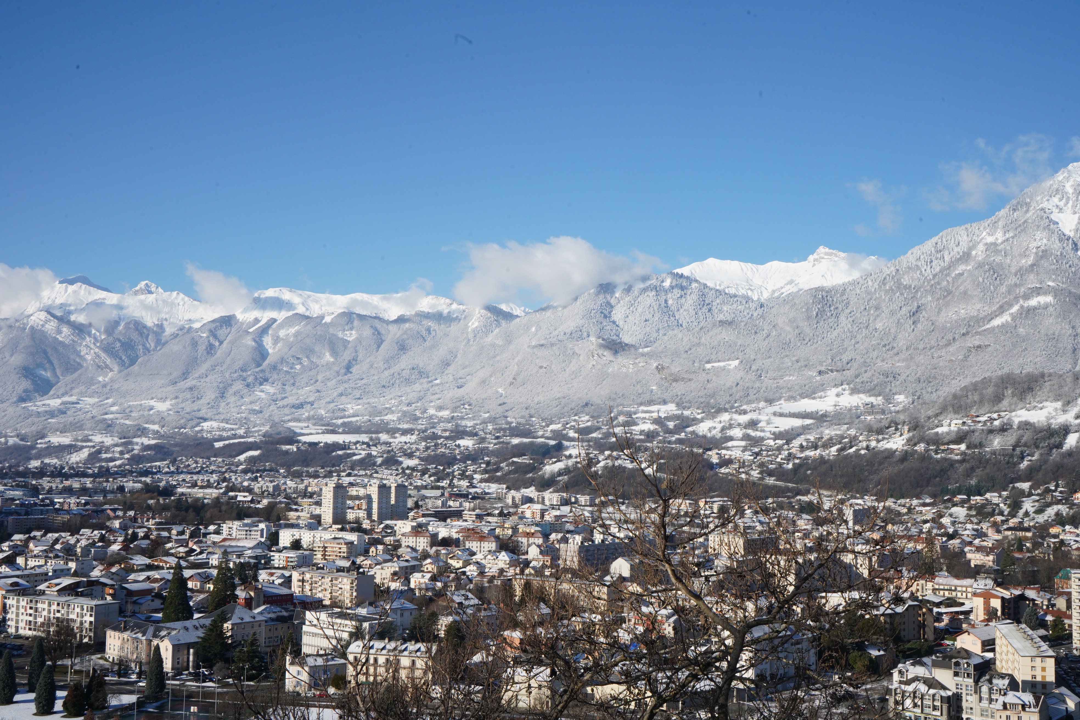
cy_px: 360
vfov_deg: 34.2
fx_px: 1170
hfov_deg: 49.6
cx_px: 540
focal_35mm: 39
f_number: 22
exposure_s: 1/400
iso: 1000
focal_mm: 39
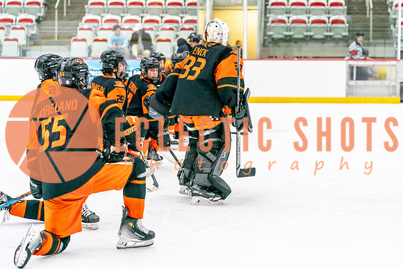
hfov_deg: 22.8
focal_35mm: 89
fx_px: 1000
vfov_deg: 15.3
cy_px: 119
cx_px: 225
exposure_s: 1/1250
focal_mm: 80
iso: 3200
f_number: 2.8
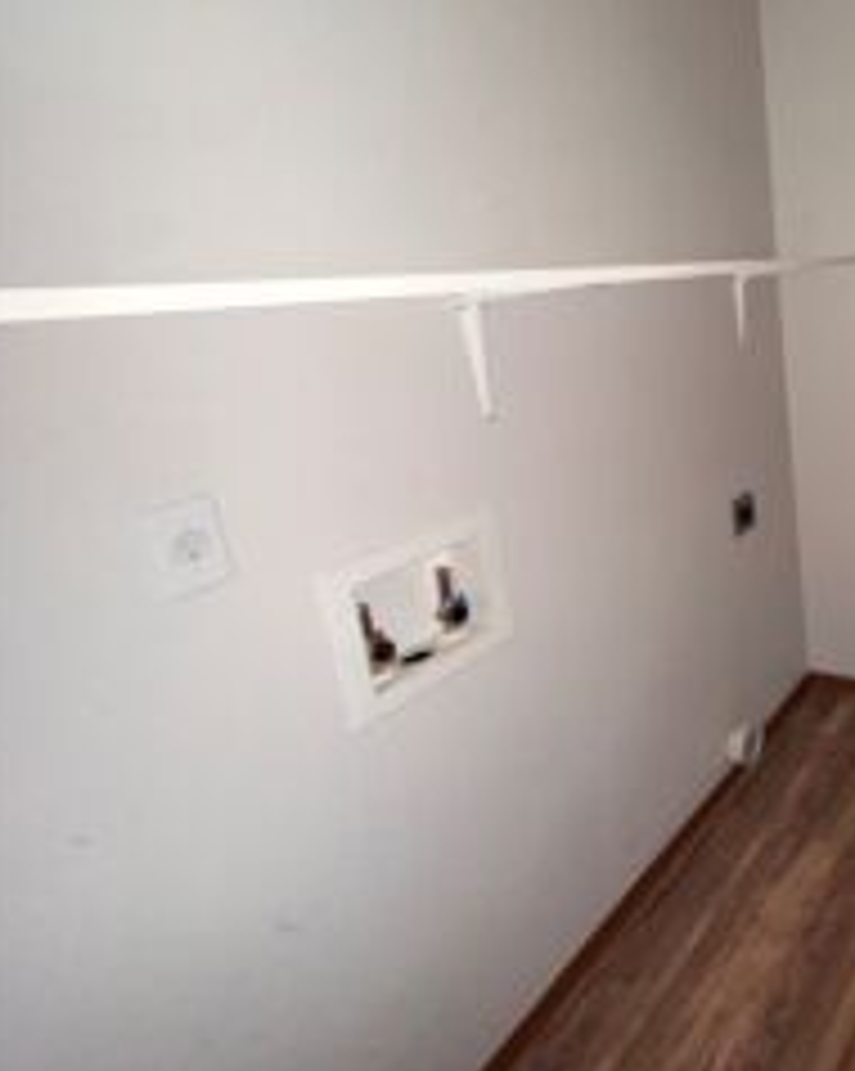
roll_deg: +1.6
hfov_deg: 48.7
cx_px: 873
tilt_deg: -12.4
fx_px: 728
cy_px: 418
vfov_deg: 71.7
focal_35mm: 23
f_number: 2.2
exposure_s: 1/25
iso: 200
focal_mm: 2.22
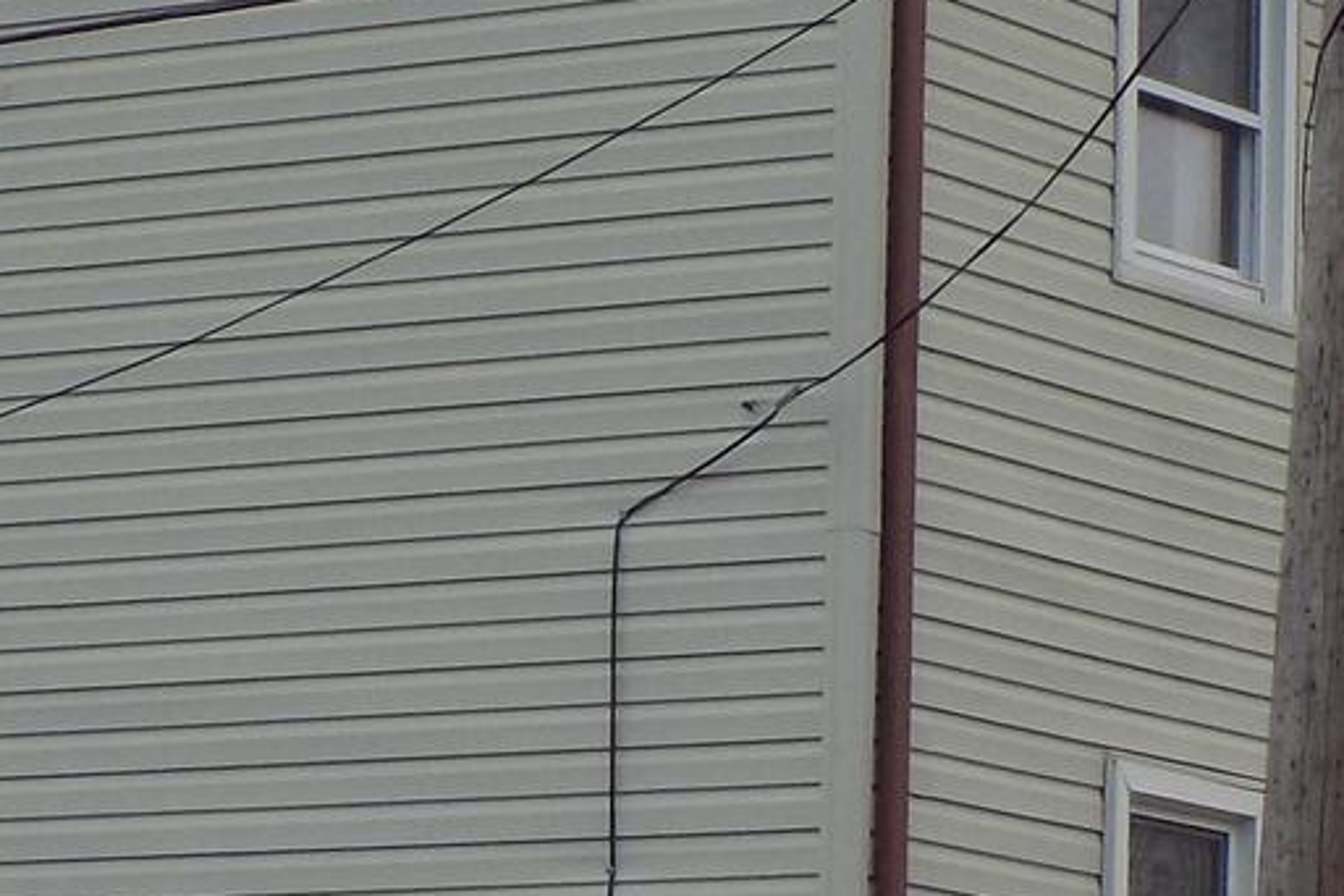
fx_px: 8063
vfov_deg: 6.3
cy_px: 781
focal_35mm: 216
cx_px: 224
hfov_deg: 9.5
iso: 80
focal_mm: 9.3
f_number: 3.9
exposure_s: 1/800
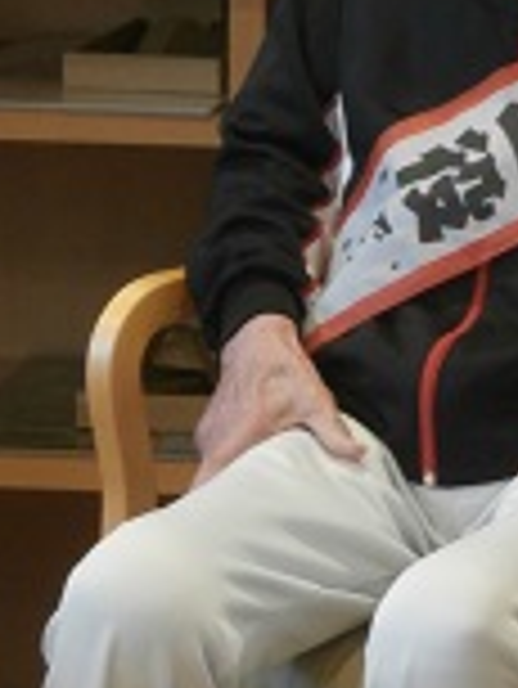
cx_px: 527
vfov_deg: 6.9
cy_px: 90
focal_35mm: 287
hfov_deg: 5.2
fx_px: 5718
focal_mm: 19.54
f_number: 5.4
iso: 400
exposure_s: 1/15
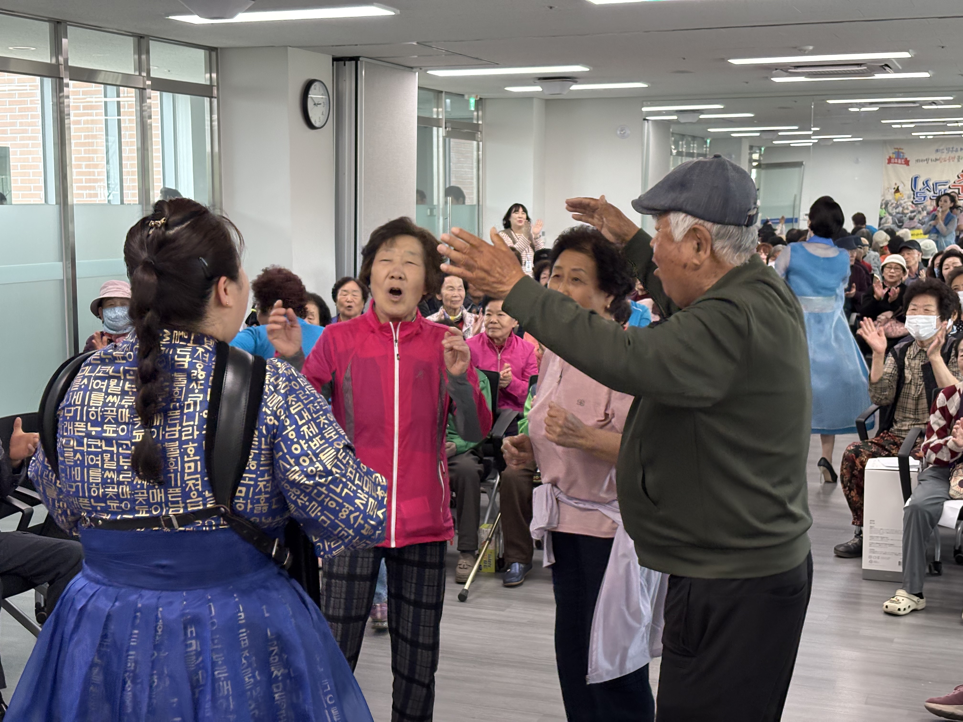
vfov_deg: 28.0
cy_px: 361
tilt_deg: -6.6
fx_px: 1447
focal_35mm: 52
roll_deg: +0.6
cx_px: 482
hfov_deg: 36.8
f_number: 1.6
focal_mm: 5.96
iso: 160
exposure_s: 1/120
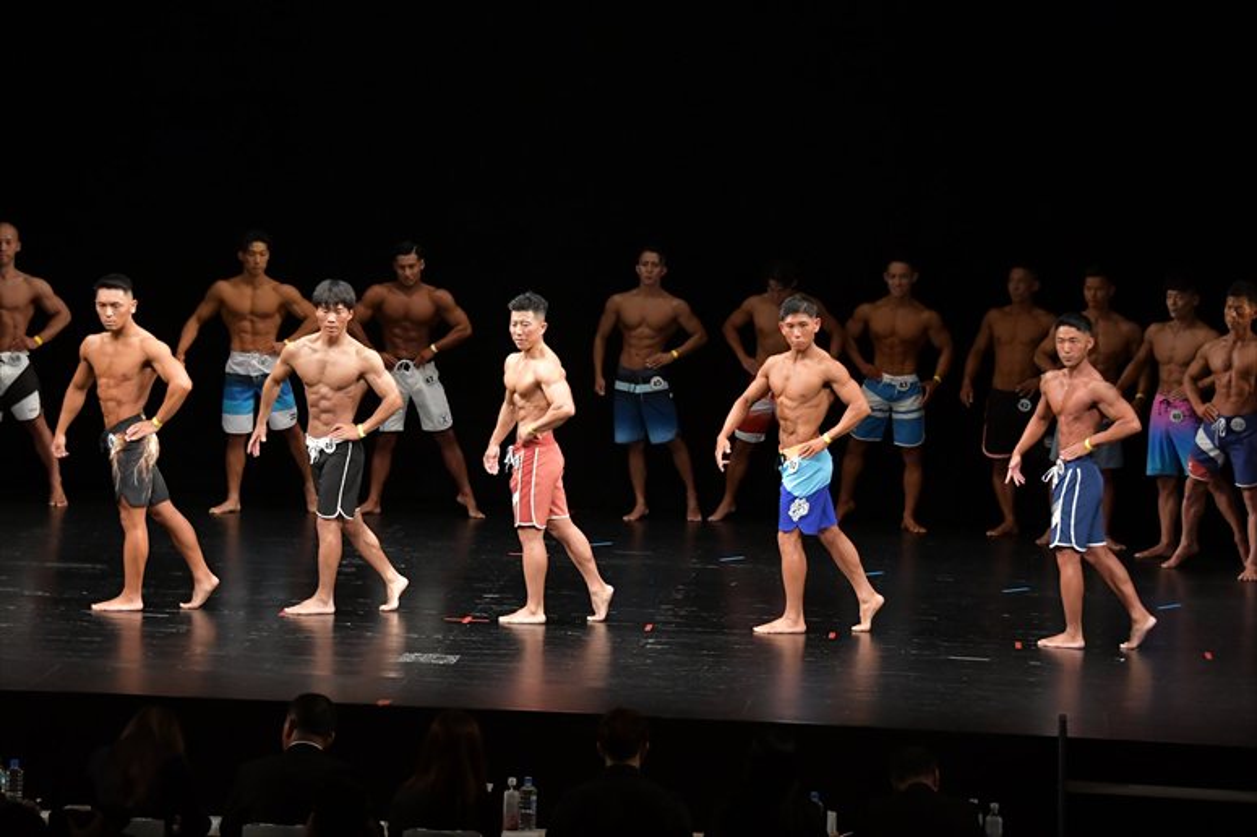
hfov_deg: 15.2
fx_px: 4712
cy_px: 418
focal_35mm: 135
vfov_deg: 10.2
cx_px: 628
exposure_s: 1/400
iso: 3200
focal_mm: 90
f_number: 5.6
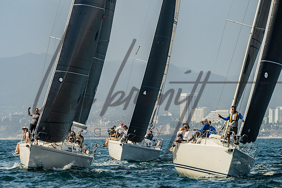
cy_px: 99
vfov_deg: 5.3
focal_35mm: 260
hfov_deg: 7.9
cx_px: 113
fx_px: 2034
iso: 320
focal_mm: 180
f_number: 6.3
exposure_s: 1/1000
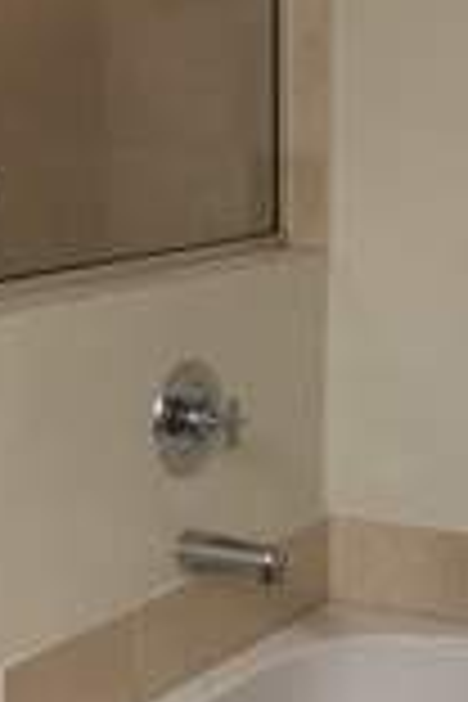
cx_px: 400
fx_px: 1813
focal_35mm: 93
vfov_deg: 21.7
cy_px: 184
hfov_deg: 14.6
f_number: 2.2
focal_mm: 4.15
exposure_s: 1/15
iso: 64
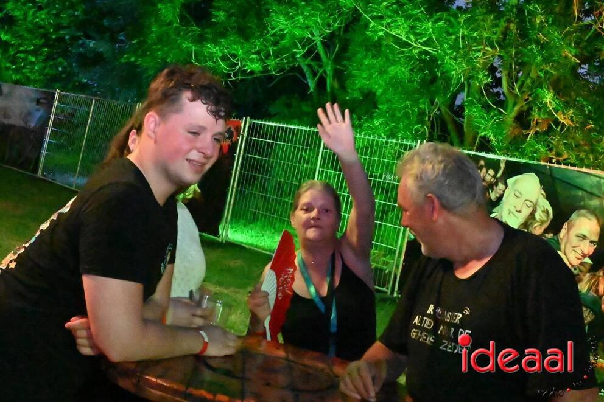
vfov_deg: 26.5
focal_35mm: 51
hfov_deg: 38.9
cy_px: 201
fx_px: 855
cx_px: 302
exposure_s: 1/60
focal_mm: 34.5
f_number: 22
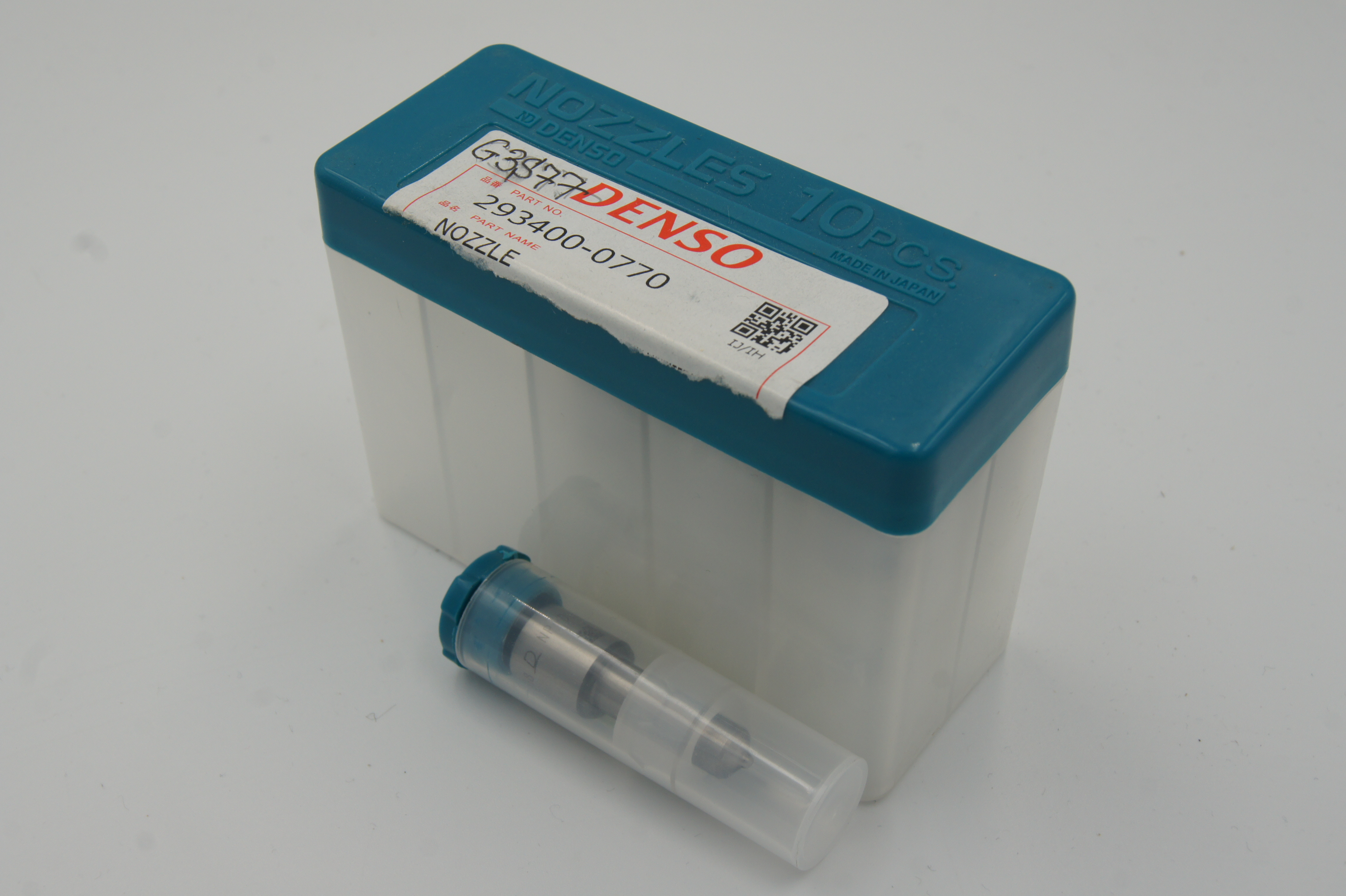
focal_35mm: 45
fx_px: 1681
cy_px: 448
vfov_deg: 29.8
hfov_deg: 43.6
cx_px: 673
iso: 200
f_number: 10
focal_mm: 30
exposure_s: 1/80
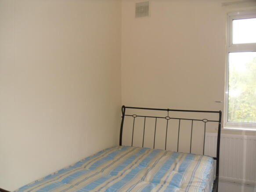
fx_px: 229
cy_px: 96
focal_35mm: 31
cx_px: 128
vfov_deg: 45.4
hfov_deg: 58.4
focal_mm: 5.6
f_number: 3.3
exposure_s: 1/45
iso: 80
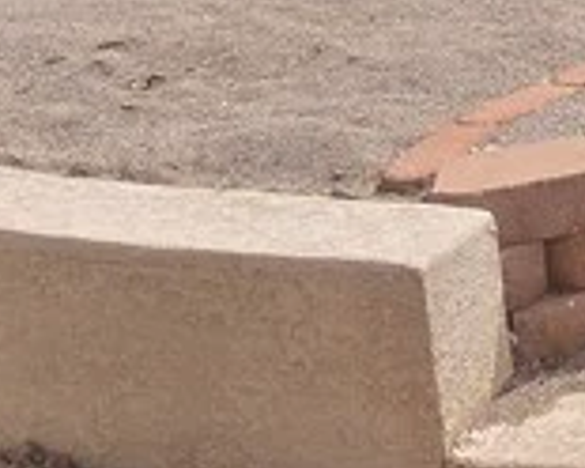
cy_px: -128
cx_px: 996
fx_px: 1454
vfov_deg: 17.3
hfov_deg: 18.6
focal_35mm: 84
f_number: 2.2
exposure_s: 1/2797
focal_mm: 2.2
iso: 50
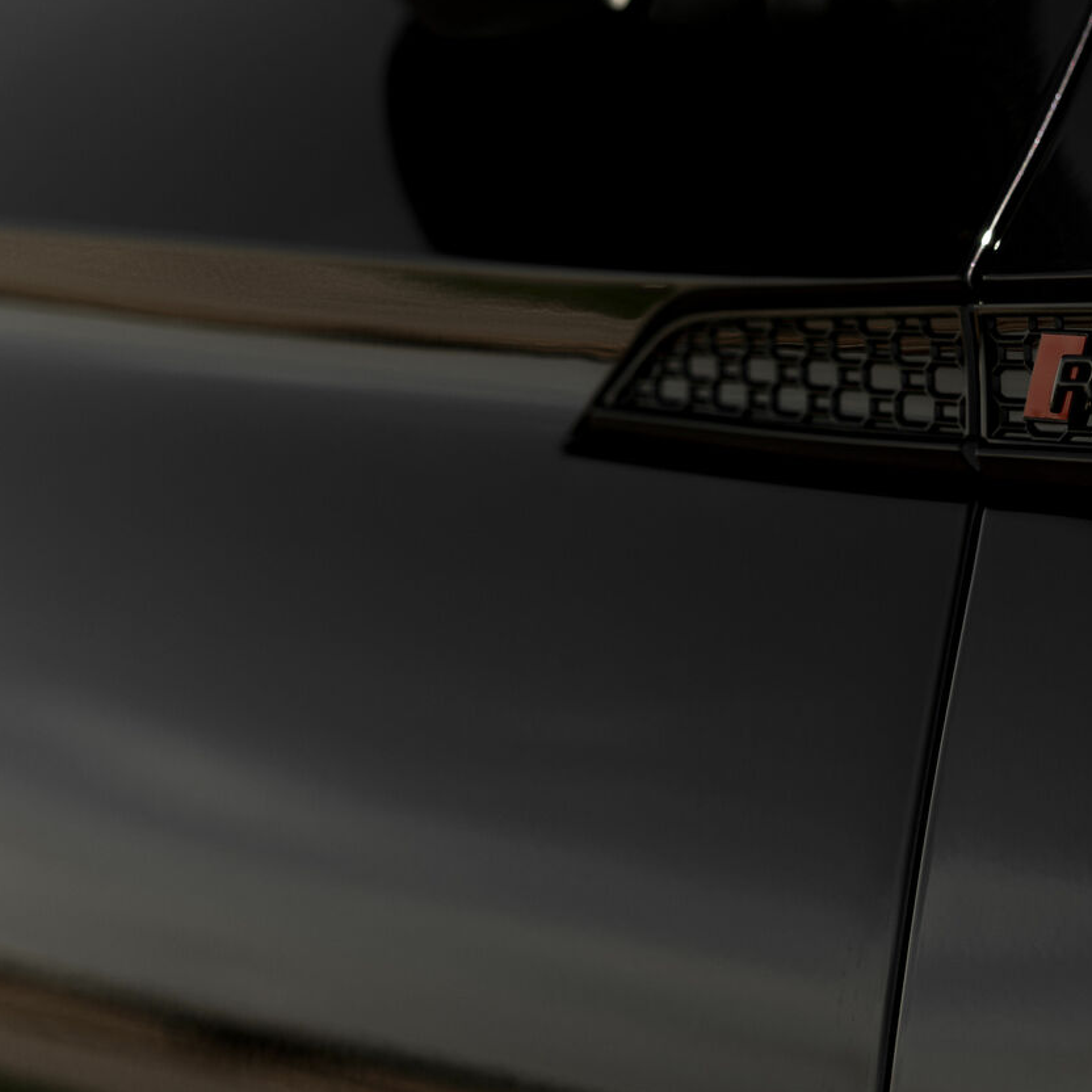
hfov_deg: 8.5
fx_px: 7352
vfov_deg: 8.4
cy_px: -70
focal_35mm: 206
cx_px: 730
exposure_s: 1/400
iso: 50
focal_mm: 70
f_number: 4
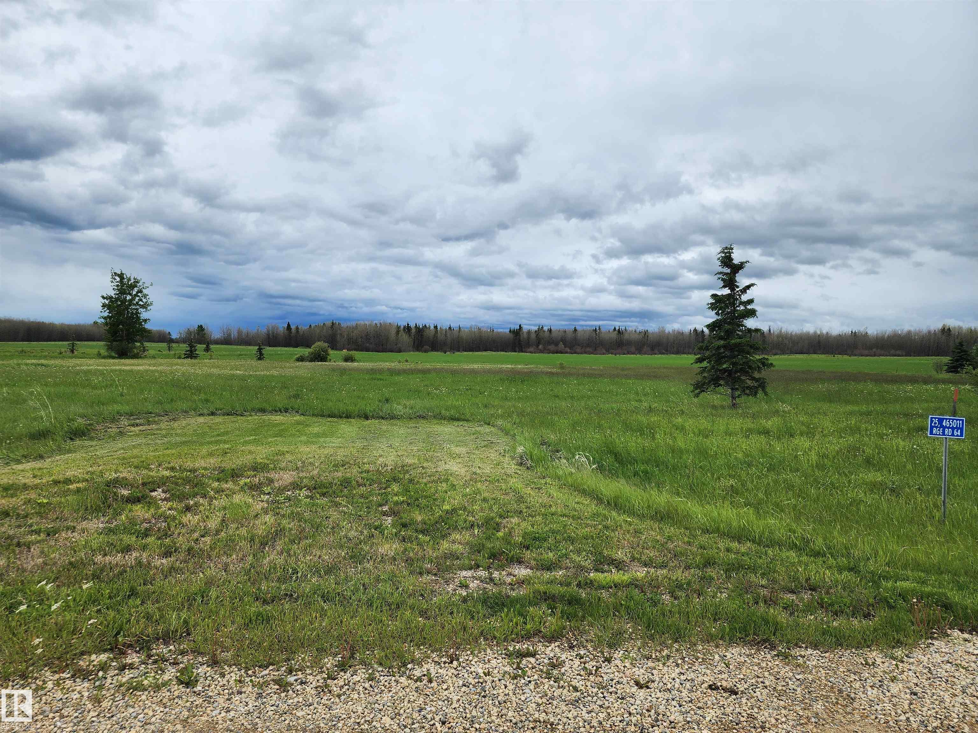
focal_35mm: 23
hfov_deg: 73.9
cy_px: 366
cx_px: 489
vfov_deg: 58.9
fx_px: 650
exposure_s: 1/1521
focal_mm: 6.4
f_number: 1.8
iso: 12
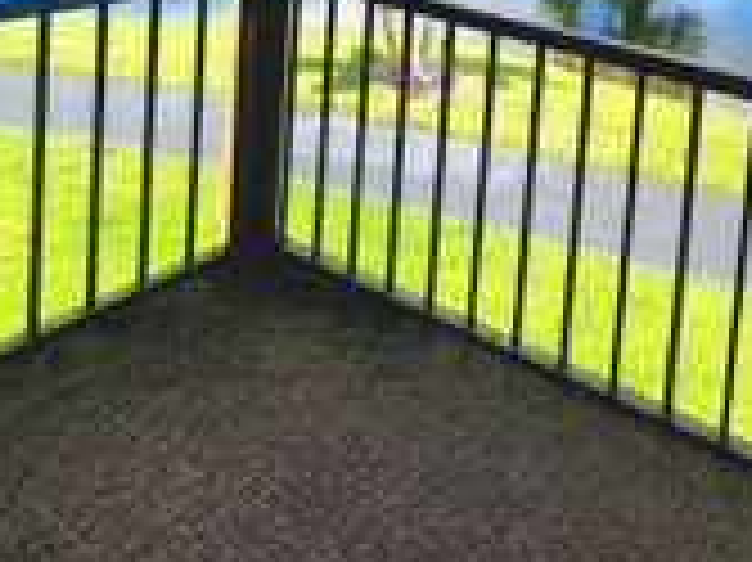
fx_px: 847
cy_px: -160
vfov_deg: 29.8
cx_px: 608
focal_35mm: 39
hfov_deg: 45.3
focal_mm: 2.2
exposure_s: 1/1000
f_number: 2.2
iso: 50
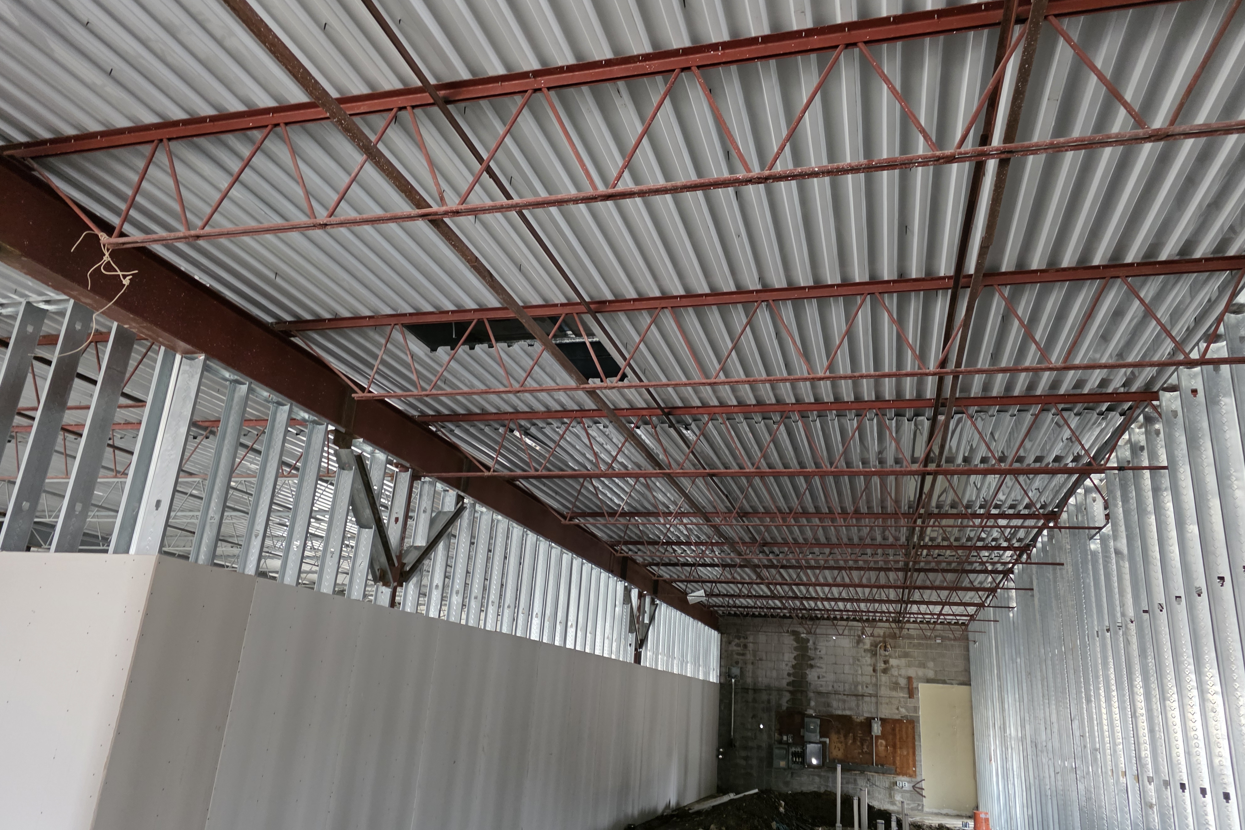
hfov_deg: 73.7
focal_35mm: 24
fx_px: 830
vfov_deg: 53.1
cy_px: 445
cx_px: 621
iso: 1000
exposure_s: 1/120
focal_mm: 6.3
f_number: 1.7
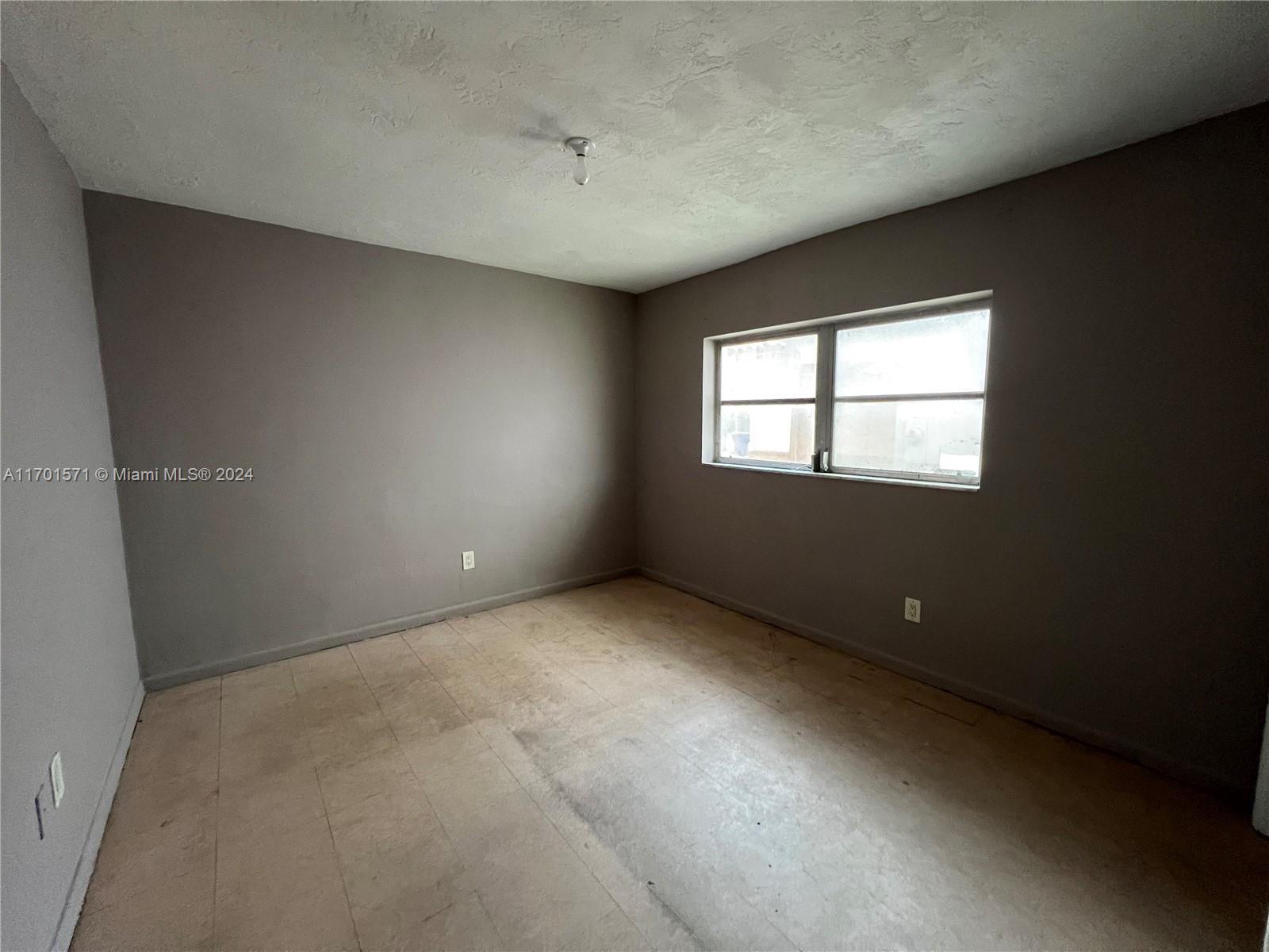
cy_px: 476
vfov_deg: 89.9
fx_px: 477
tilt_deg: -6.9
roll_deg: +1.0
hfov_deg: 106.2
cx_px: 634
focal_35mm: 13
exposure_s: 1/60
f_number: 1.8
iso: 640
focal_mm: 1.57
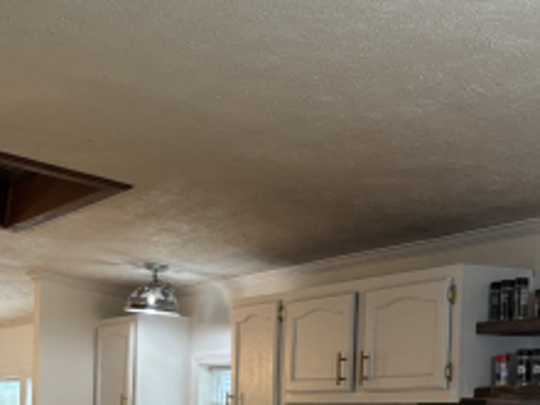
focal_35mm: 79
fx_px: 1232
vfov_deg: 17.8
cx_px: 80
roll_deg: -1.4
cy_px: 471
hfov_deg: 24.2
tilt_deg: -3.4
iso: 125
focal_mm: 5.96
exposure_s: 1/60
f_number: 1.6
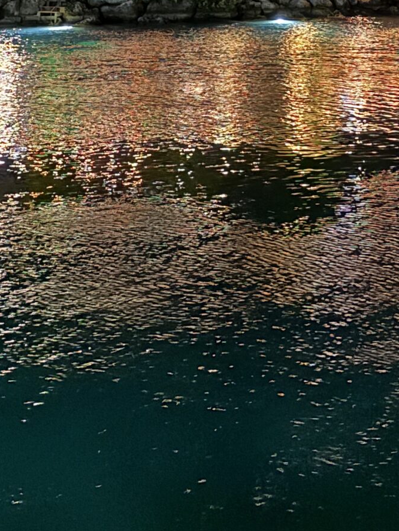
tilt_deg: +2.3
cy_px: -119
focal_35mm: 75
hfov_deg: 19.6
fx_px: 1152
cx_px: 227
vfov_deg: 23.6
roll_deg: -0.4
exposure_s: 1/9
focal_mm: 5.96
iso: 1250
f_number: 1.6
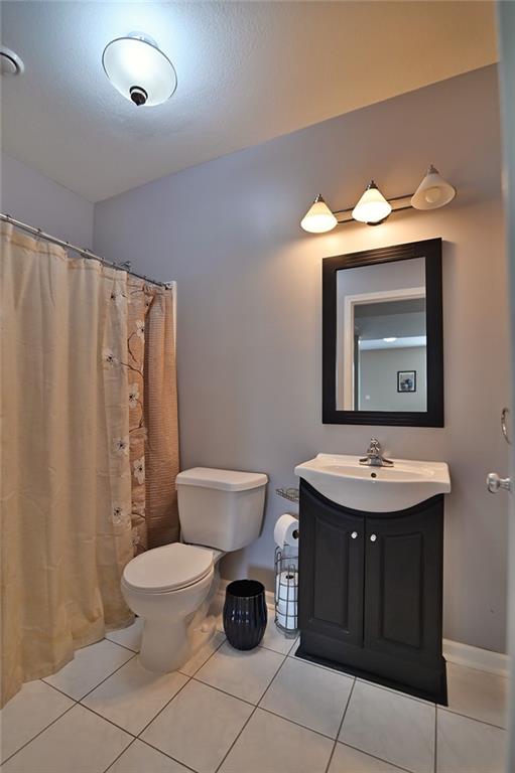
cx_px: 258
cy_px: 386
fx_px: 344
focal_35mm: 16
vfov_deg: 96.8
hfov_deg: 73.7
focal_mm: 16
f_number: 4
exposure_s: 1/200
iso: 500
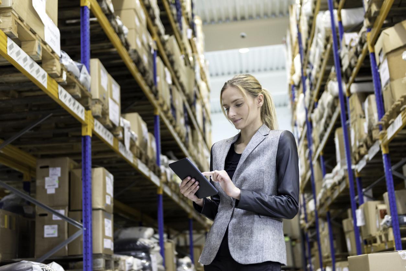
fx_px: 587
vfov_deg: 26.0
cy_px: 136
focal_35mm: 52
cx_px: 203
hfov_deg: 38.2
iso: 1250
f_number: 2.8
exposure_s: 1/100
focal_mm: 52
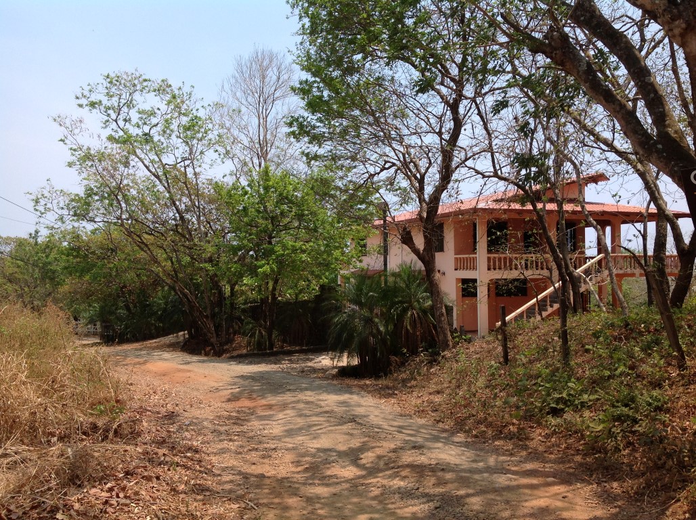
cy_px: 260
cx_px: 348
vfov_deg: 40.6
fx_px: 703
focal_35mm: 35
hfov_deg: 52.7
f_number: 2.4
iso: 50
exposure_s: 1/1681
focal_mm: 4.28
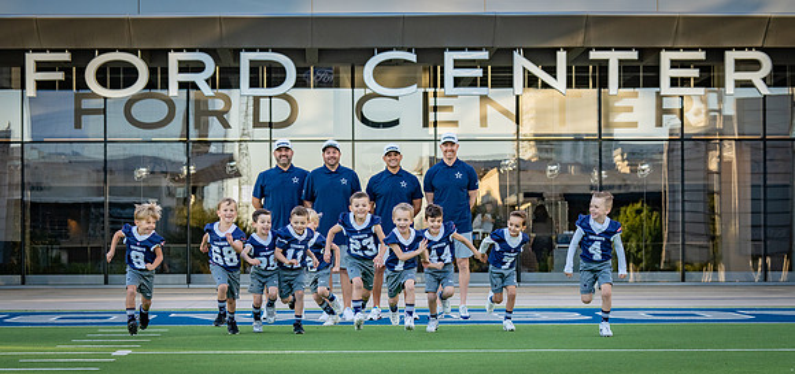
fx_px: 1892
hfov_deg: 23.7
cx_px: 339
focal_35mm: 93
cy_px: 262
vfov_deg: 11.3
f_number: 4
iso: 1000
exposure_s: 1/1250
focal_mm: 70
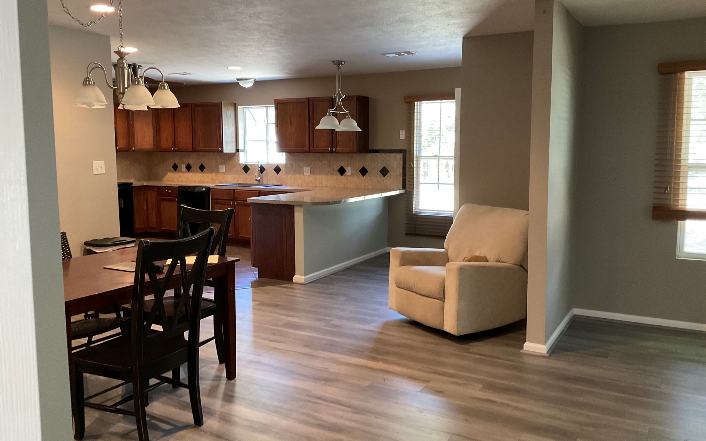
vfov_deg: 40.6
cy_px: 210
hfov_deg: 61.2
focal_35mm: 31
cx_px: 355
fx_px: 596
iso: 200
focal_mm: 3
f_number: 1.8
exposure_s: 1/40
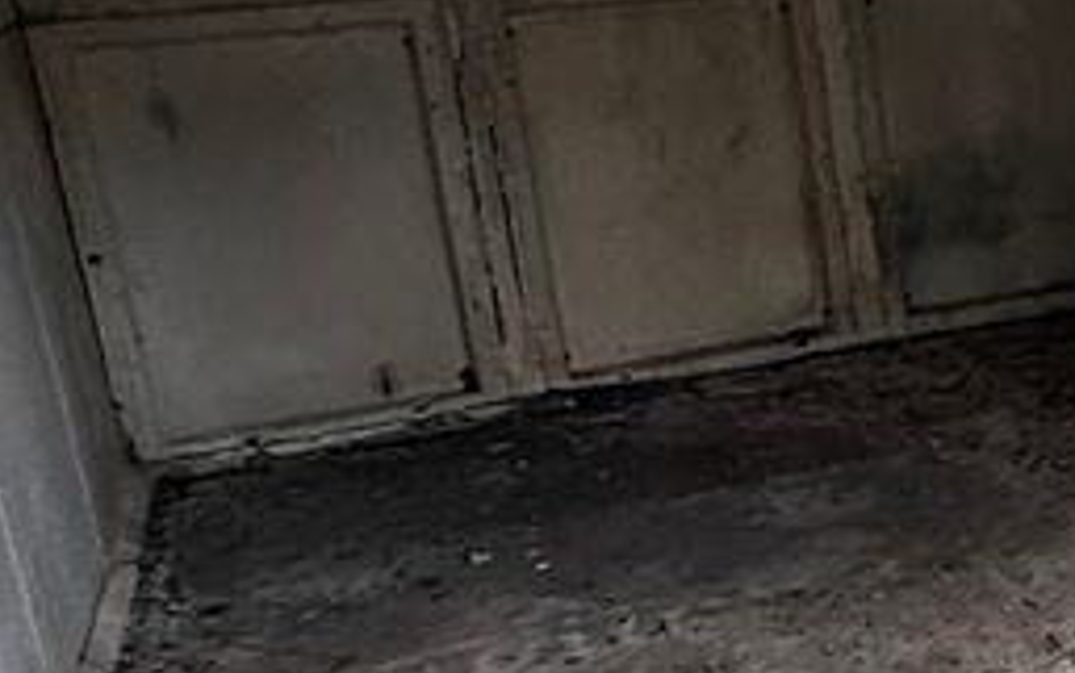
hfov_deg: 25.7
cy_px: 295
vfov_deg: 20.3
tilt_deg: -12.8
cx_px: 1514
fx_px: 1876
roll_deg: +0.9
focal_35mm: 64
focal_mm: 2.22
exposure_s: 1/99
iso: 64
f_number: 2.2
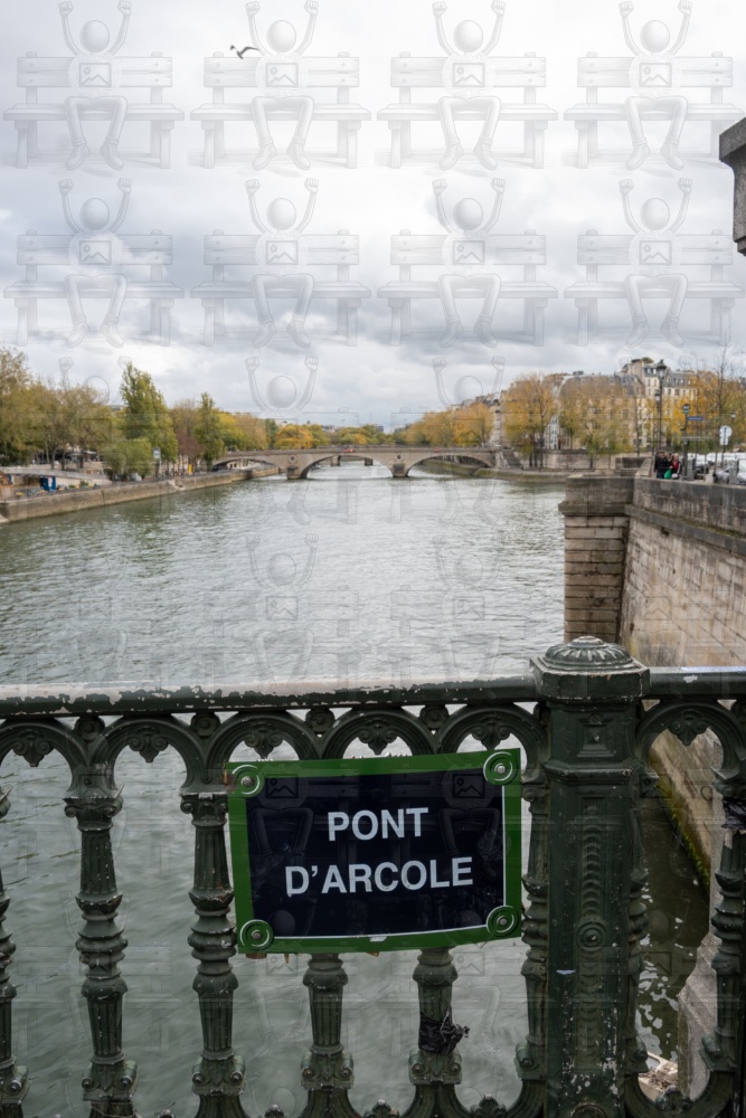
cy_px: 559
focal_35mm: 31
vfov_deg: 60.7
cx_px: 373
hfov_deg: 42.7
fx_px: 955
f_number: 7.1
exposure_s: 1/250
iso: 200
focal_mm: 20.5
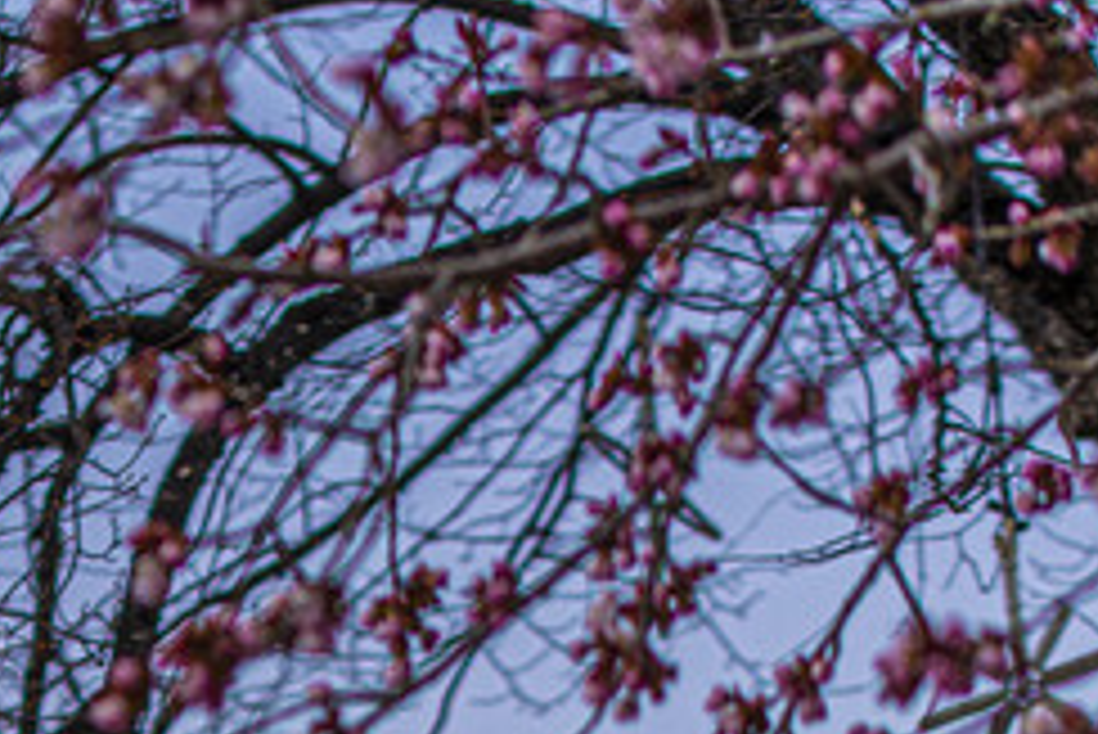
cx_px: -234
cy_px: 1087
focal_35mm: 332
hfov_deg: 6.2
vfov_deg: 4.1
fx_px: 10132
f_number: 3.2
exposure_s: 1/2500
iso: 100
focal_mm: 90
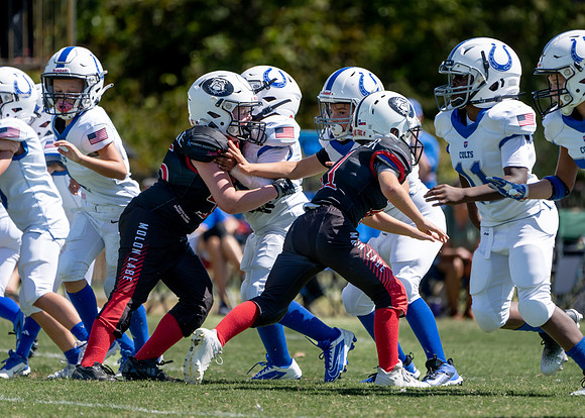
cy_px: 189
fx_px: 8403
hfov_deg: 4.0
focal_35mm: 506
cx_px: 321
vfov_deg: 2.8
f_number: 5.6
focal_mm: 400
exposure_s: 1/1250
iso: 320
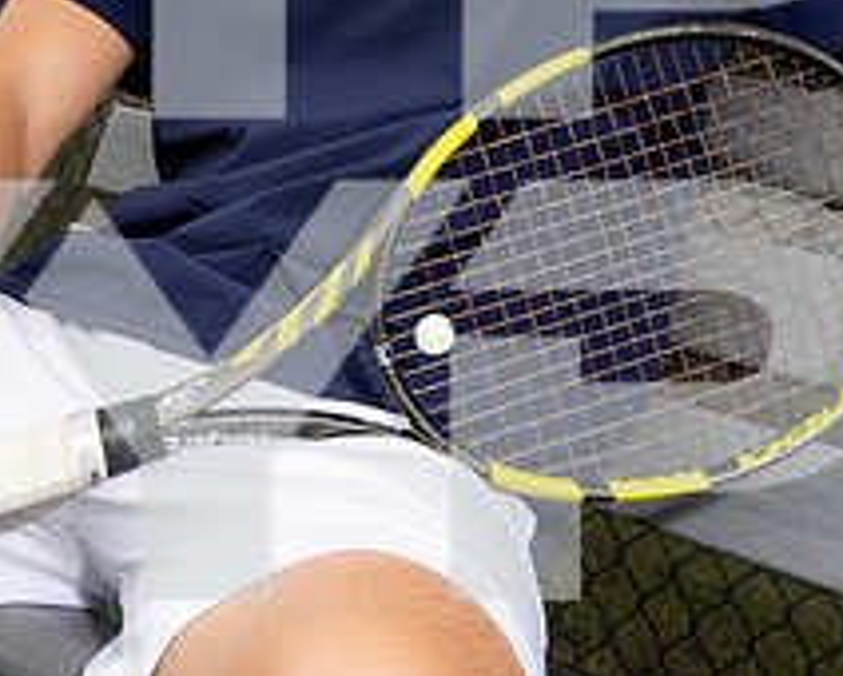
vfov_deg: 19.0
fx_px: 1923
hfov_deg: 24.7
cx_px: 386
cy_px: -89
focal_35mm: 77
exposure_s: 1/250
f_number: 5.6
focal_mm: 30
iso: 100
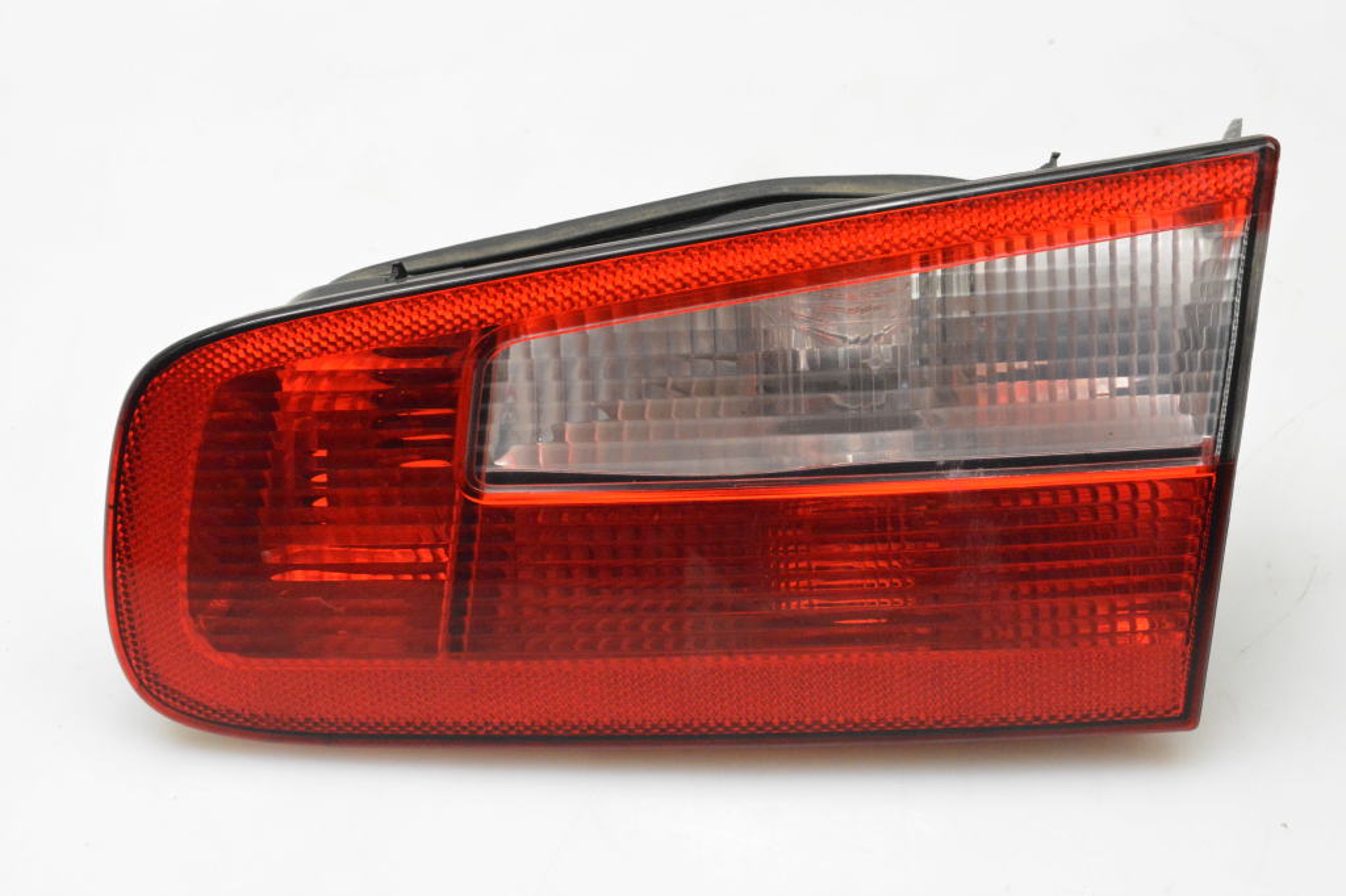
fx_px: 2691
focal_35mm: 72
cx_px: 673
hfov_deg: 28.1
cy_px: 448
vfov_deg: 18.9
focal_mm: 48
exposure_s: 1/400
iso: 6400
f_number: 10
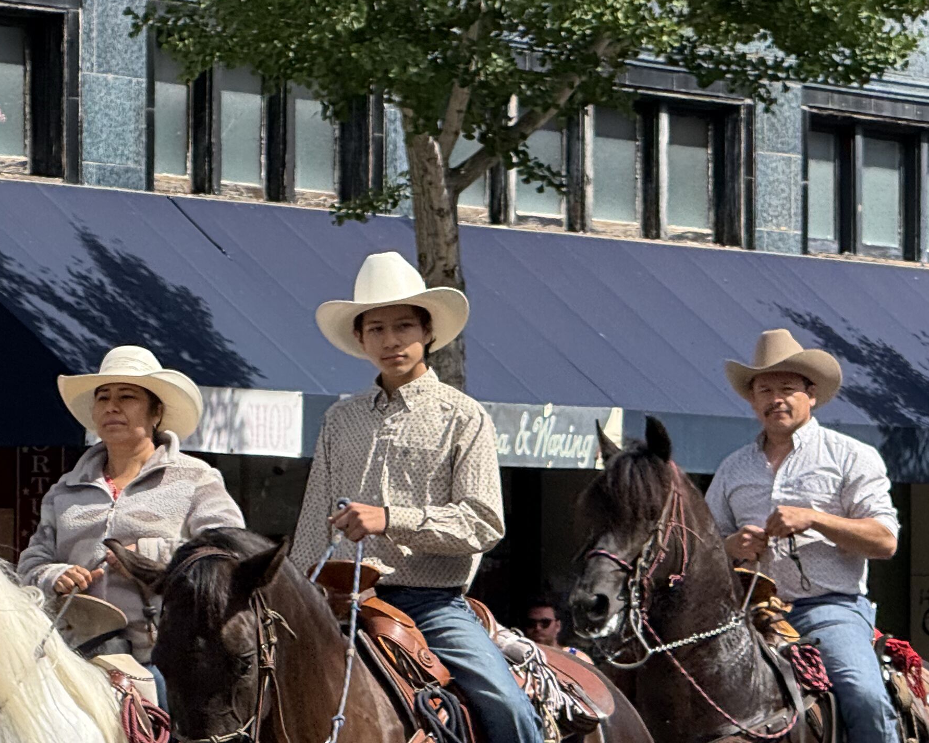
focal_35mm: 265
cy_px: 631
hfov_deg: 7.3
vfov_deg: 5.8
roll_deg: +0.0
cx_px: 410
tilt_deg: -0.1
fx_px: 7287
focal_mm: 15.66
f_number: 2.8
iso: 64
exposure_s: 1/1096
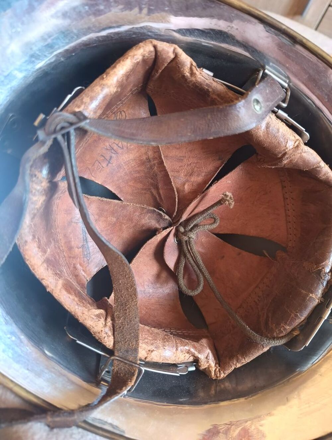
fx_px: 293
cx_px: 166
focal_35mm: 23
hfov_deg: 59.0
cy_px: 220
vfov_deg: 73.8
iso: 1000
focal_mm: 6.06
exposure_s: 1/40
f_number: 1.69
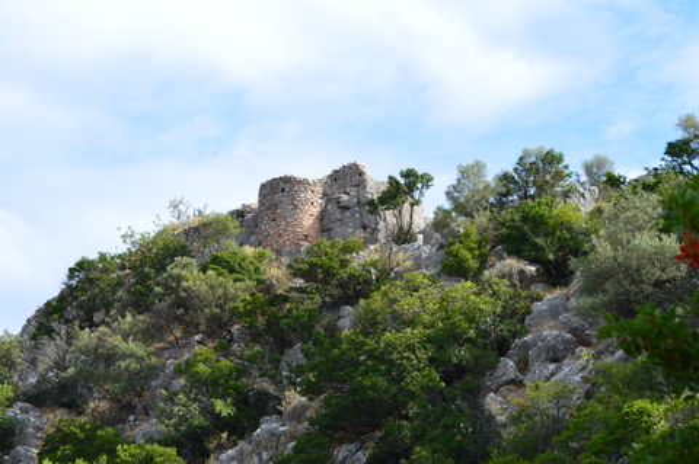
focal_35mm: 78
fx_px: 1513
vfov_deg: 17.5
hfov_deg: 26.0
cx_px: 350
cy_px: 232
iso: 400
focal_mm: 52
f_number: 11
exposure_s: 1/500
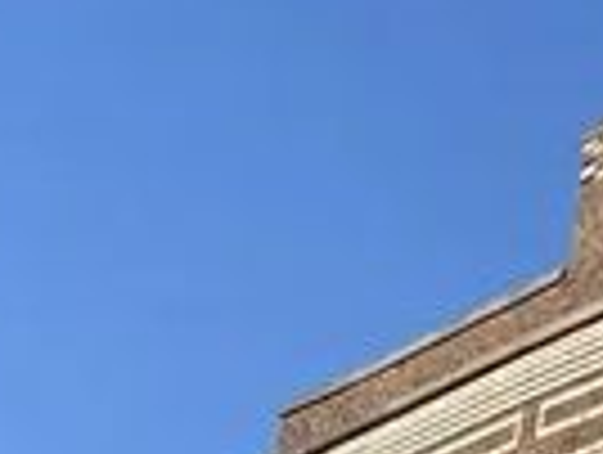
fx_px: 3455
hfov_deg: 8.3
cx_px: 1876
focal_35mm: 198
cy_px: 1052
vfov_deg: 7.1
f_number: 1.5
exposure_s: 1/2915
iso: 50
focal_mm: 5.7
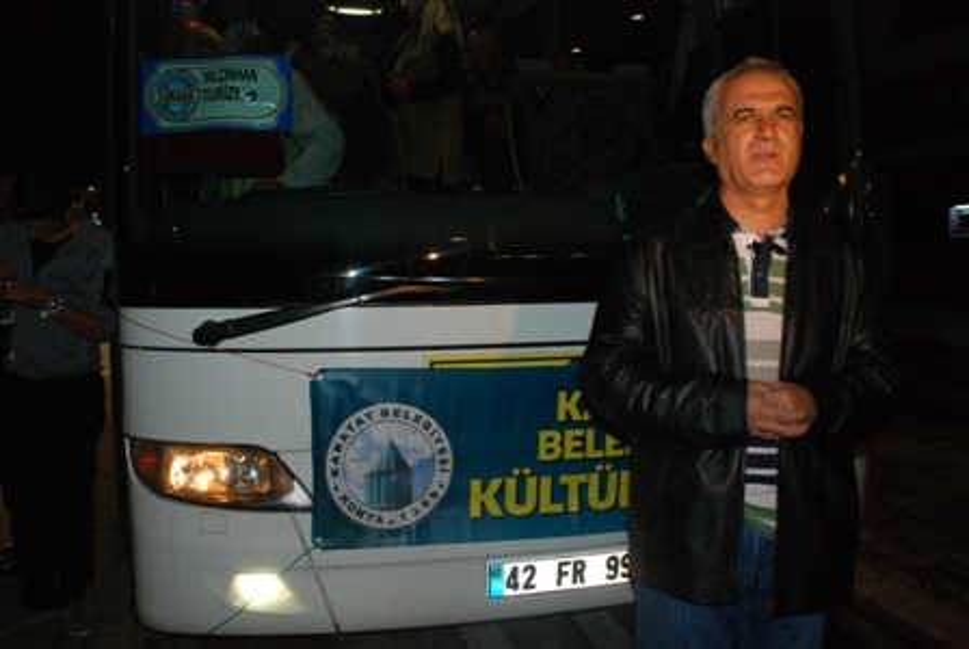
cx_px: 484
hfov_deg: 57.2
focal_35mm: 33
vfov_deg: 40.1
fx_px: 889
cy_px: 324
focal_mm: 22
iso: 1000
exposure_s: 1/60
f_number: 5
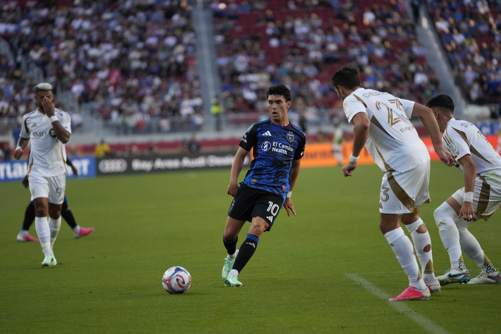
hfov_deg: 11.2
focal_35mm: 183
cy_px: 167
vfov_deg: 7.5
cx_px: 250
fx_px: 2544
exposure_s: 1/1600
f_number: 2.8
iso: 500
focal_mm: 182.8
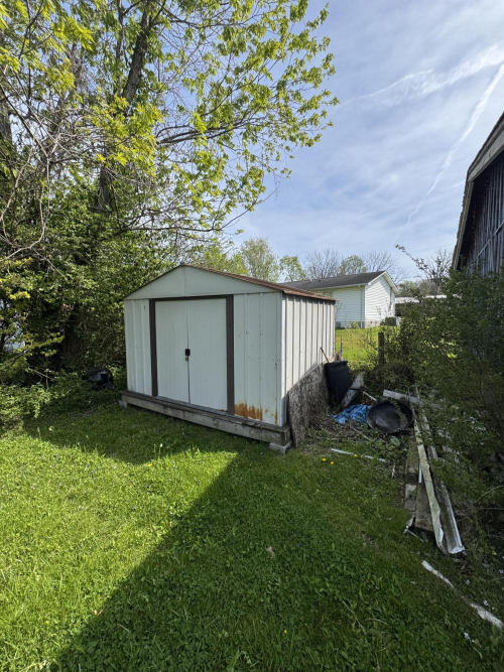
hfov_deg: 85.7
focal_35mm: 14
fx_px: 272
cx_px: 252
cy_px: 336
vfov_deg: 102.1
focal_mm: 2.22
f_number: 2.2
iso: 50
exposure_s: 1/1536
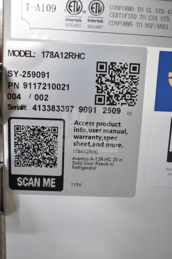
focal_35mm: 42
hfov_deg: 31.9
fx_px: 301
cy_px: 130
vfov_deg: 46.4
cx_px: 86
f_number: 4.2
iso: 1250
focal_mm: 28
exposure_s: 1/50
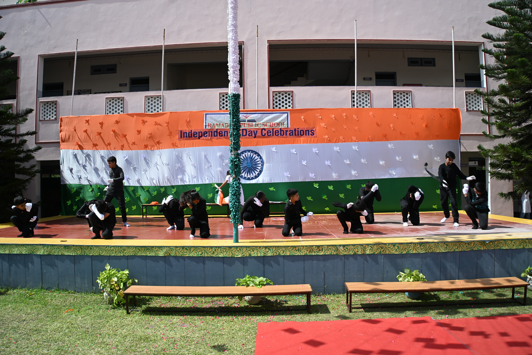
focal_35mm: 46
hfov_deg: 43.0
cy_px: 178
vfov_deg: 29.4
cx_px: 266
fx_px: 676
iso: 100
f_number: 10
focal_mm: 30.5
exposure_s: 1/320
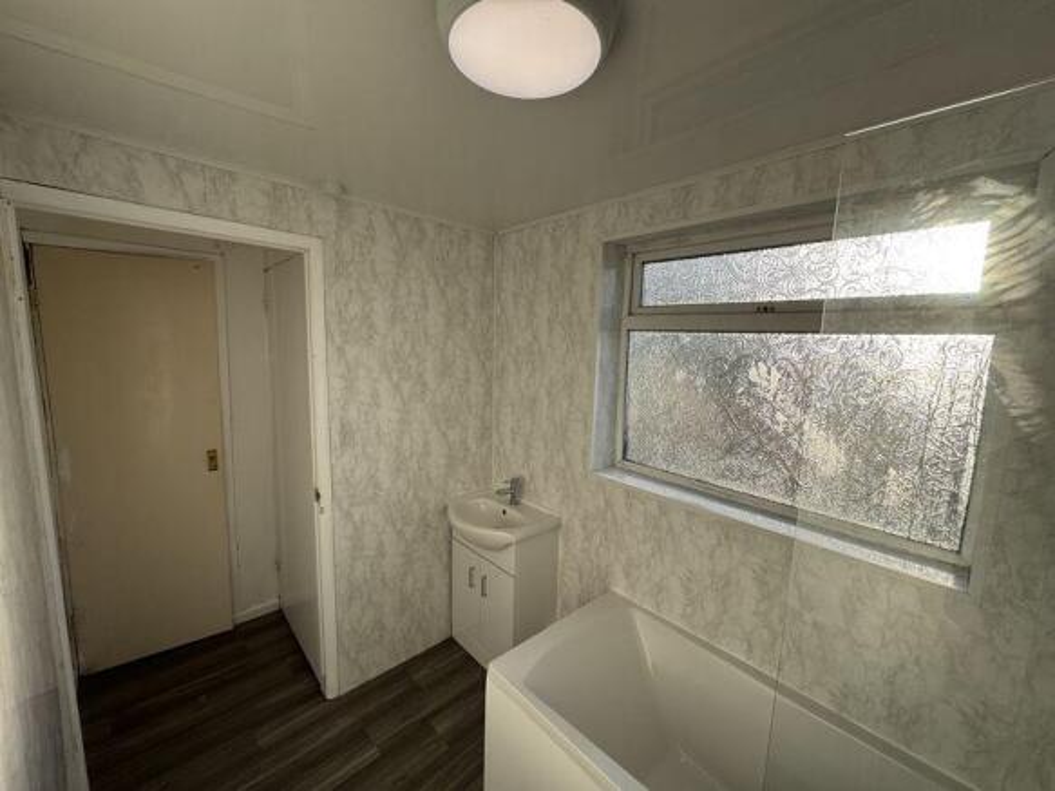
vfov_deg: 85.7
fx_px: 427
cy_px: 396
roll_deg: -1.4
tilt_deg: -7.3
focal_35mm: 14
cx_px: 528
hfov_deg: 102.1
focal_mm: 2.22
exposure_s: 1/669
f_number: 2.2
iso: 40
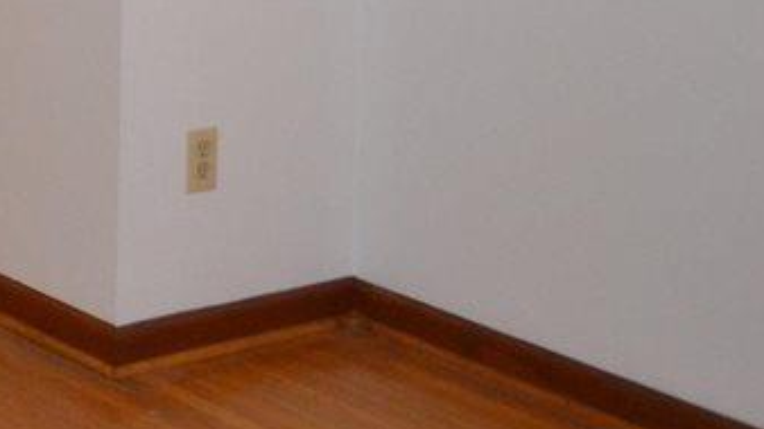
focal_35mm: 107
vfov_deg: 10.6
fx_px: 2167
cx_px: -479
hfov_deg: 17.4
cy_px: -362
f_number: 3.5
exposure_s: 1/60
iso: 1100
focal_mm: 18
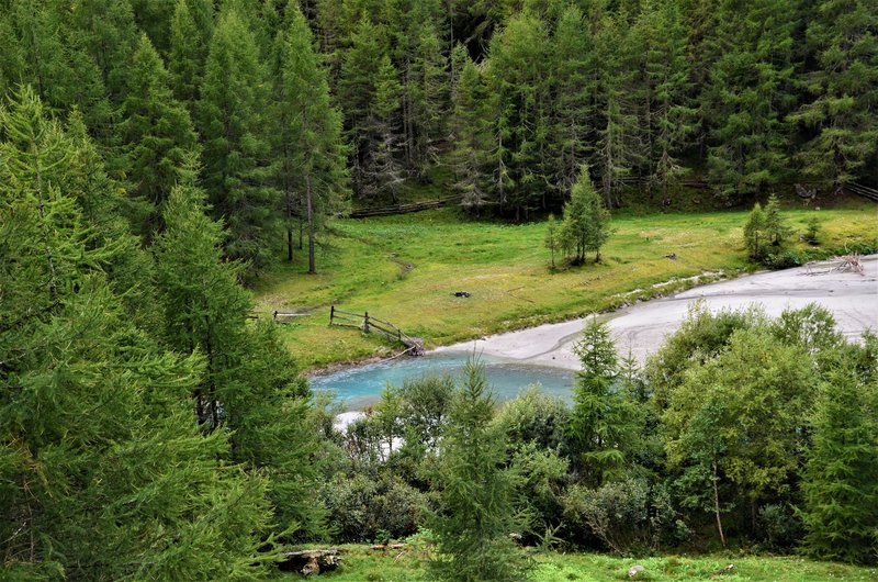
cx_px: 439
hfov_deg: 35.1
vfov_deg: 23.7
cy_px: 291
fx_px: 1387
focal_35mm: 57
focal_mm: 38
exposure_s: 1/50
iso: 320
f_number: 8
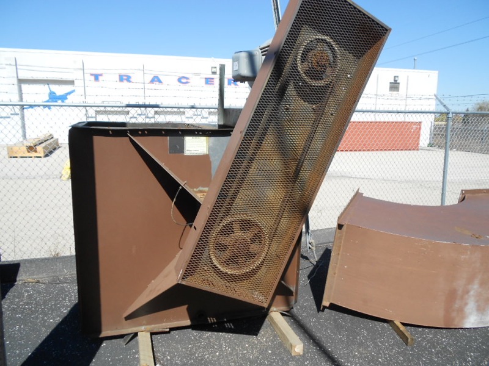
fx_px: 367
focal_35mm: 26
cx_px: 244
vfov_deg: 53.1
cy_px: 183
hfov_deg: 67.3
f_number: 3.2
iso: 80
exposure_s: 1/800
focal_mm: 4.6
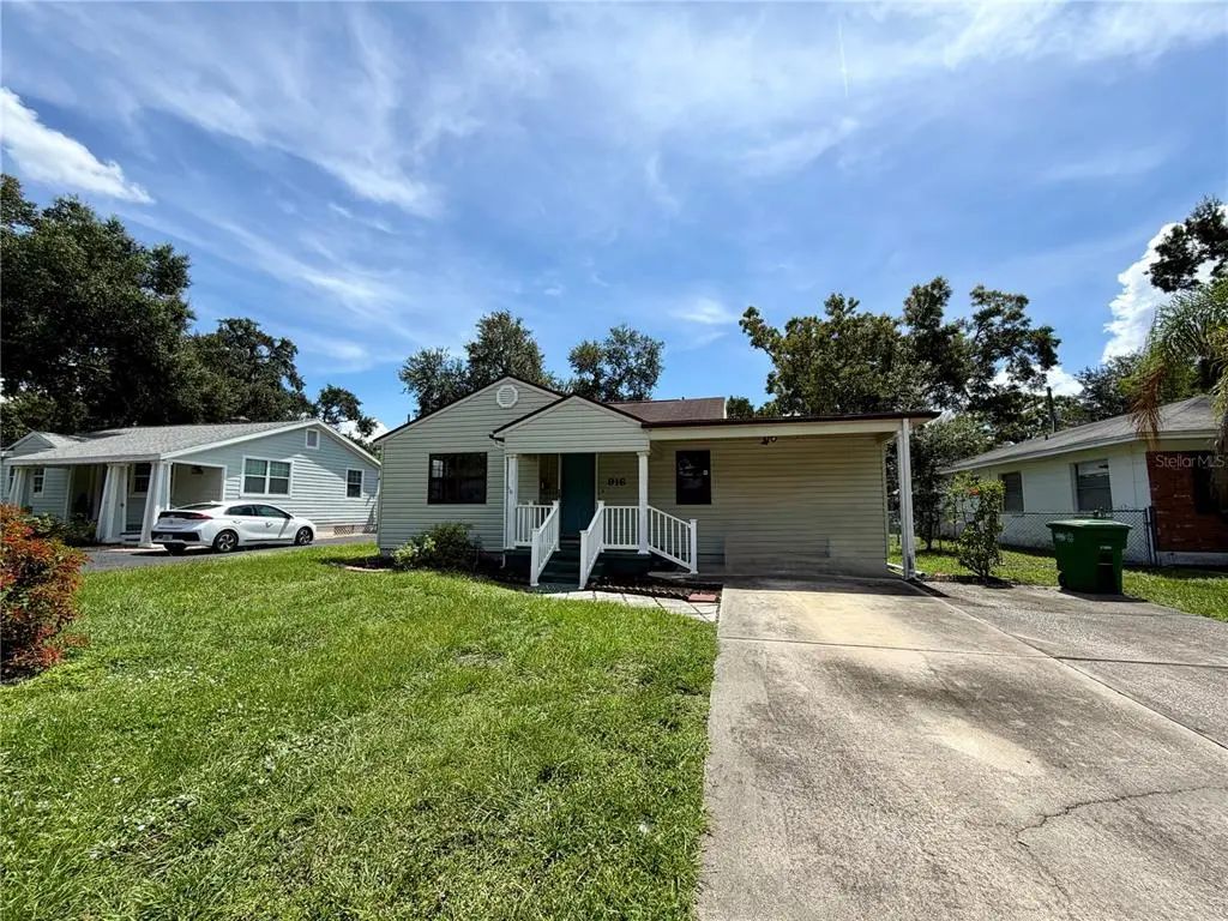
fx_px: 497
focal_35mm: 14
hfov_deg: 102.1
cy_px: 460
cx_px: 614
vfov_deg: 85.7
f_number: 2.2
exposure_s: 1/1068
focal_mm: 2.22
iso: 20
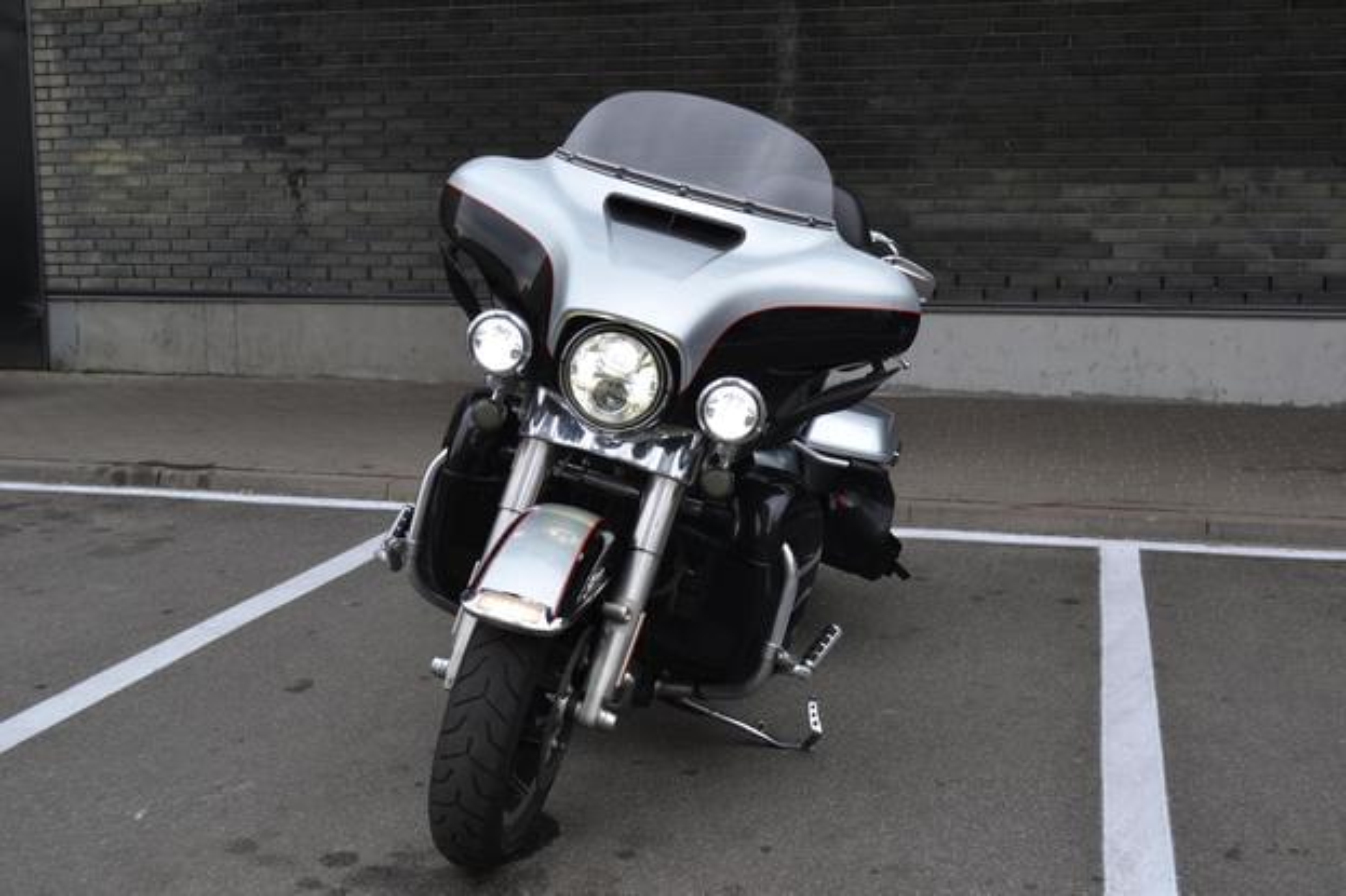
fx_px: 1570
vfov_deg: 31.9
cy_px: 448
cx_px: 673
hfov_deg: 46.4
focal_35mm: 42
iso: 220
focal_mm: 28
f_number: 5.6
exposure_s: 1/125
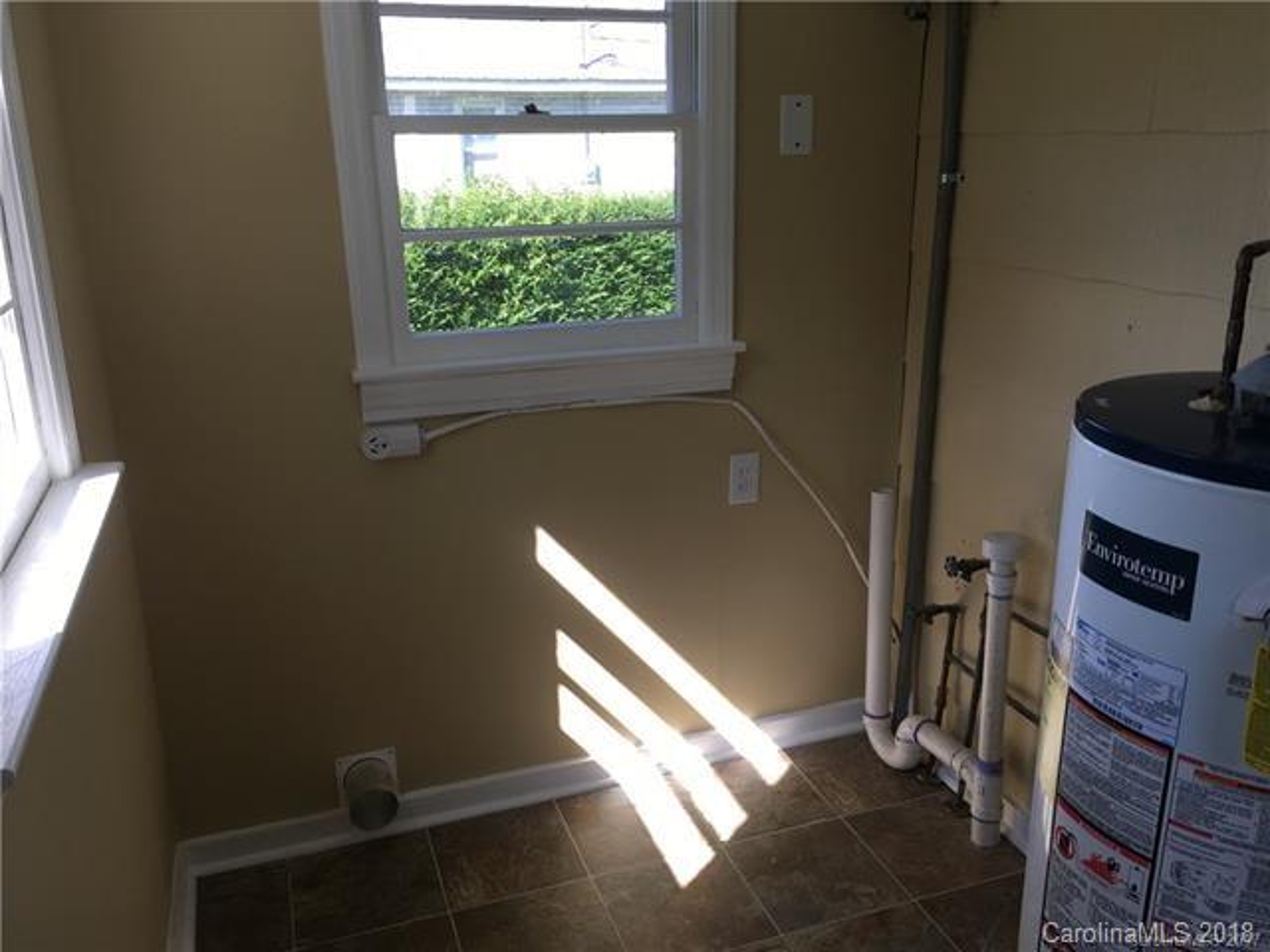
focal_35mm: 29
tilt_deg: -17.7
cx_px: 635
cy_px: 476
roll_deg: +1.2
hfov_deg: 61.7
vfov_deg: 48.2
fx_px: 1064
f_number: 2.2
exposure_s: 1/185
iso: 25
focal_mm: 4.15
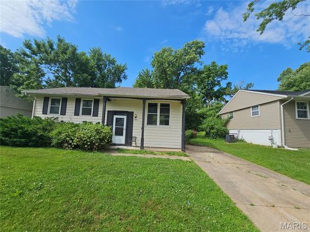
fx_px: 116
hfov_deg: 106.2
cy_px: 116
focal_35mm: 13
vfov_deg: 89.9
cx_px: 155
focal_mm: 2.2
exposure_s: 1/2359
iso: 50
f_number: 2.2
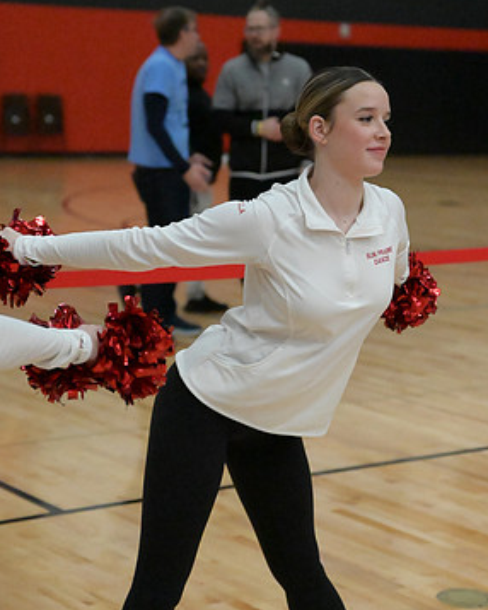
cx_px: 316
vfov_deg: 19.3
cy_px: 232
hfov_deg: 15.5
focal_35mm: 99
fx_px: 1786
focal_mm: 65
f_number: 2.8
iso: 32000
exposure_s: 1/8000
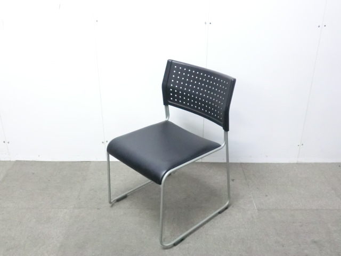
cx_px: 170
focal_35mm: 38
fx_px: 374
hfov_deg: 49.0
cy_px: 128
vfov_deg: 37.7
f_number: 3.9
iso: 800
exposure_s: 1/25
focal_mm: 6.9
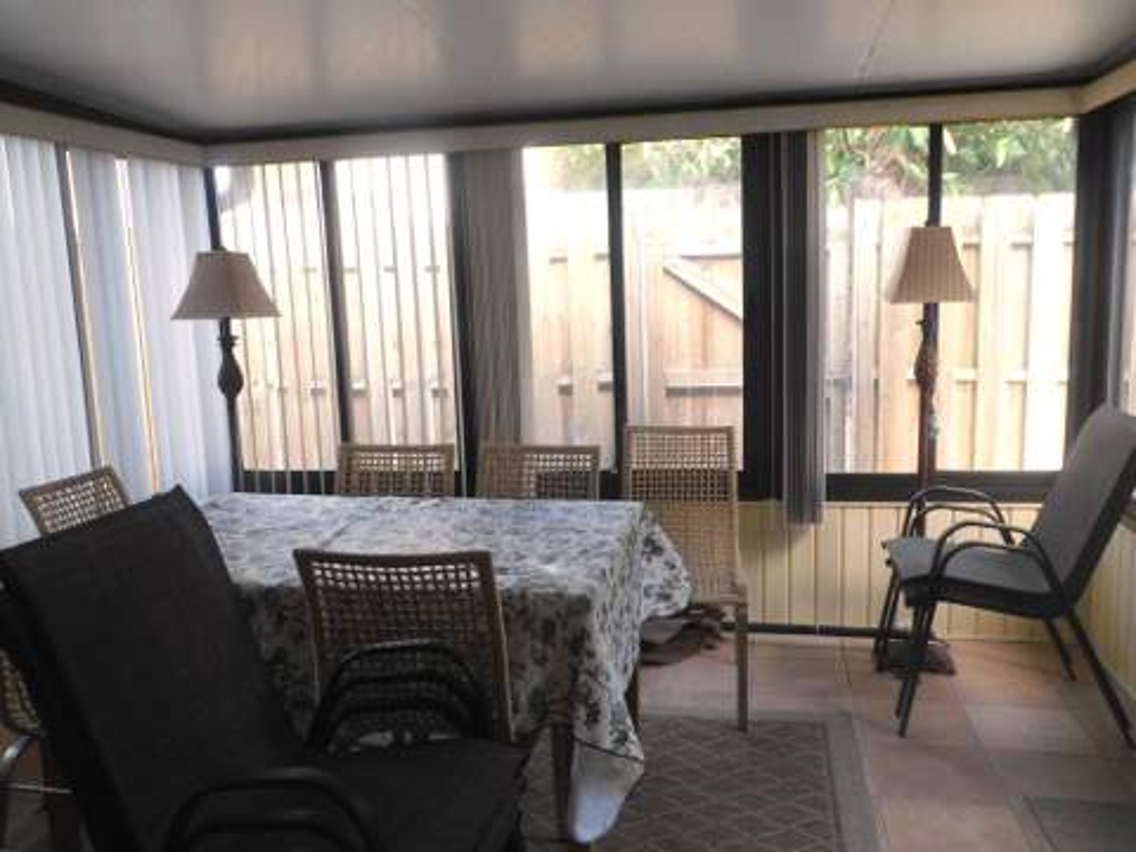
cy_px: 426
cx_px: 568
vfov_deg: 46.8
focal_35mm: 30
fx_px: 985
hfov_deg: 60.0
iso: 400
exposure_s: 1/25
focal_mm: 5.3
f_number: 3.2
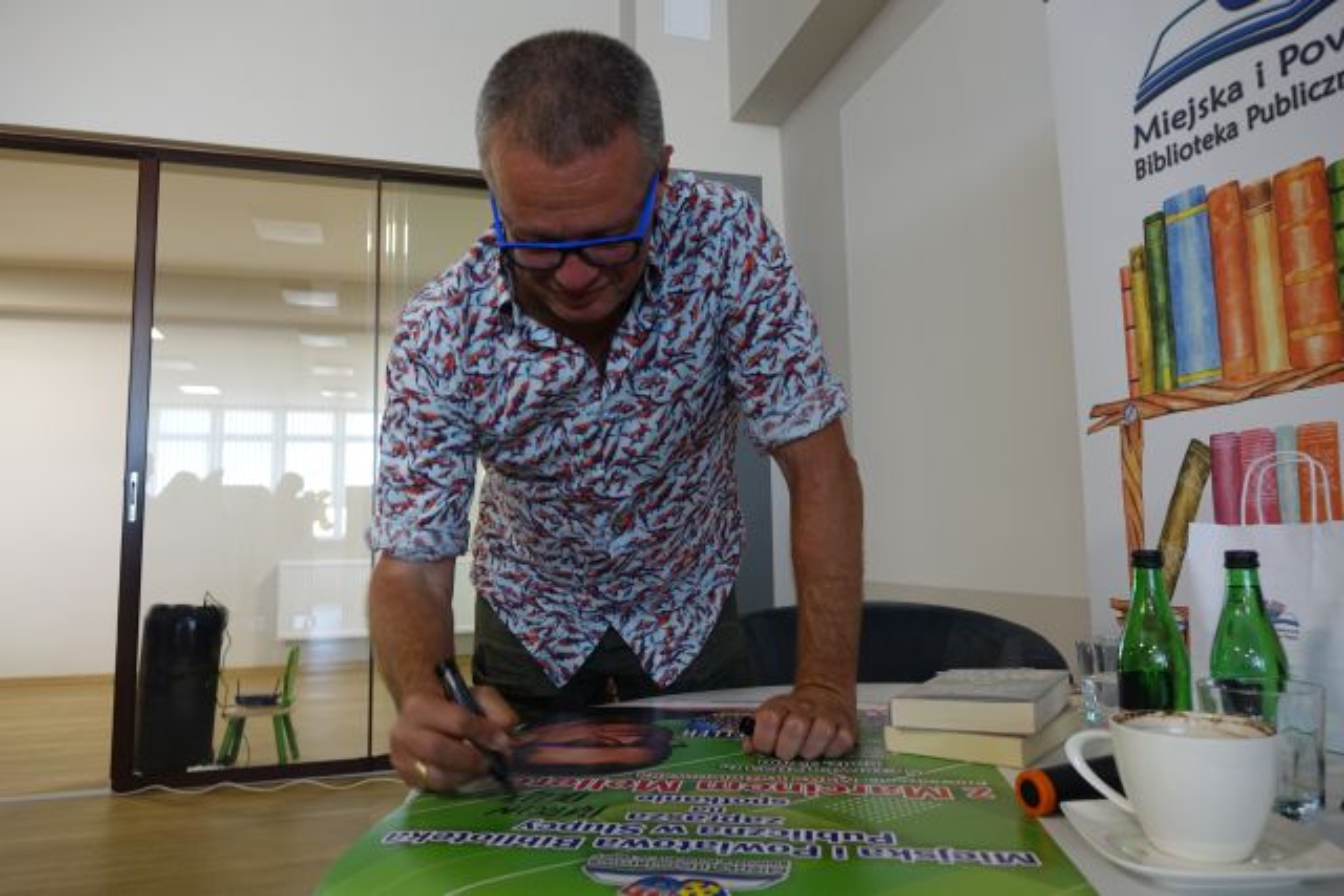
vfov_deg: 53.2
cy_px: 448
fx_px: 896
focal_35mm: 24
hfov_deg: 73.7
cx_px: 672
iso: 320
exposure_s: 1/30
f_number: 2.8
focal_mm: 8.8
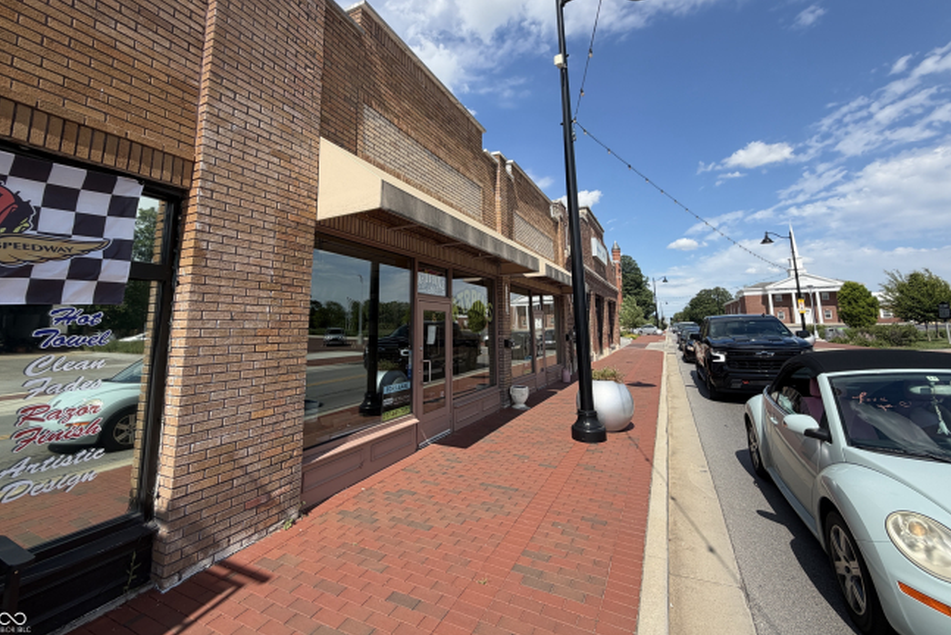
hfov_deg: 100.4
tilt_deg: +8.3
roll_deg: +1.5
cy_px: 273
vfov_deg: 77.0
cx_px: 474
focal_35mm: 15
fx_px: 396
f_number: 2.2
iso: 25
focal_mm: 2.22
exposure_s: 1/770
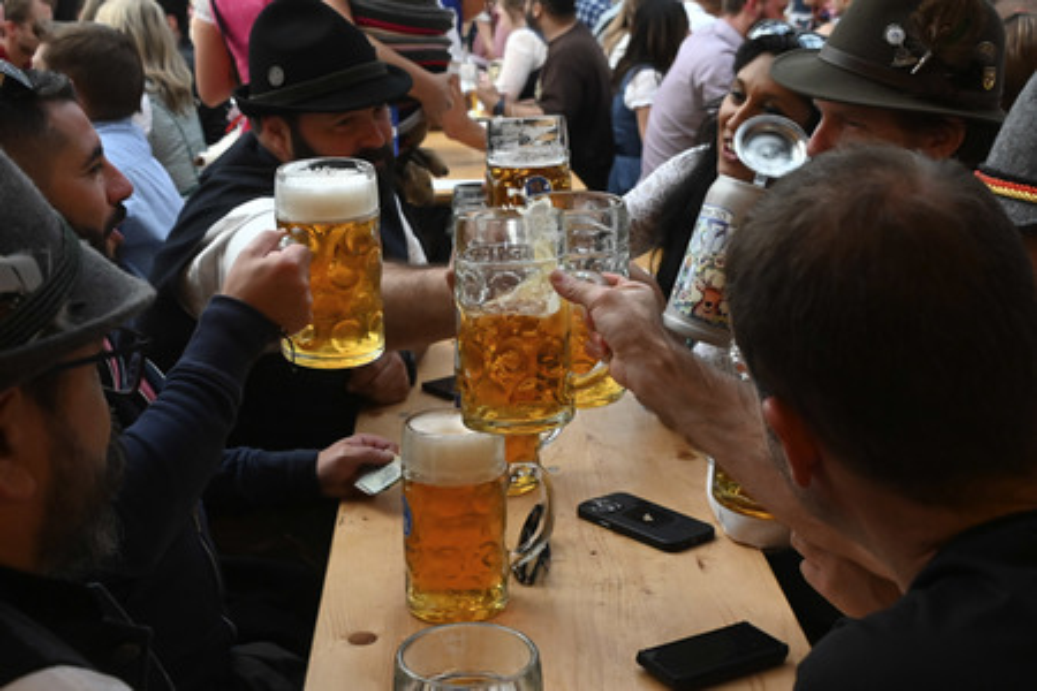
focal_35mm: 52
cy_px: 346
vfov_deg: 26.0
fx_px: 1498
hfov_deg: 38.2
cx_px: 518
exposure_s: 1/200
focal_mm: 35
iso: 5000
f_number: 7.1
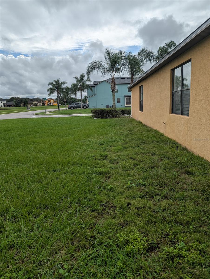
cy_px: 140
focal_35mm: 24
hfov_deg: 56.9
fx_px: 194
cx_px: 105
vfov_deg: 71.5
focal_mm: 6.9
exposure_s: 1/2320
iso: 23
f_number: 1.68
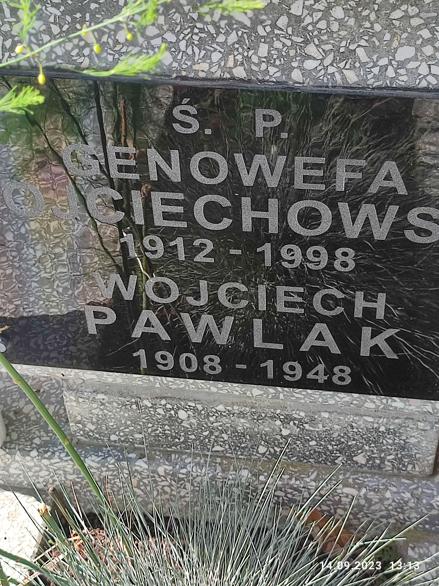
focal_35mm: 25
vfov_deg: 69.4
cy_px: 293
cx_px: 220
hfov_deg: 54.9
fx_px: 423
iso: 50
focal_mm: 6.04
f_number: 1.9
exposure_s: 1/215
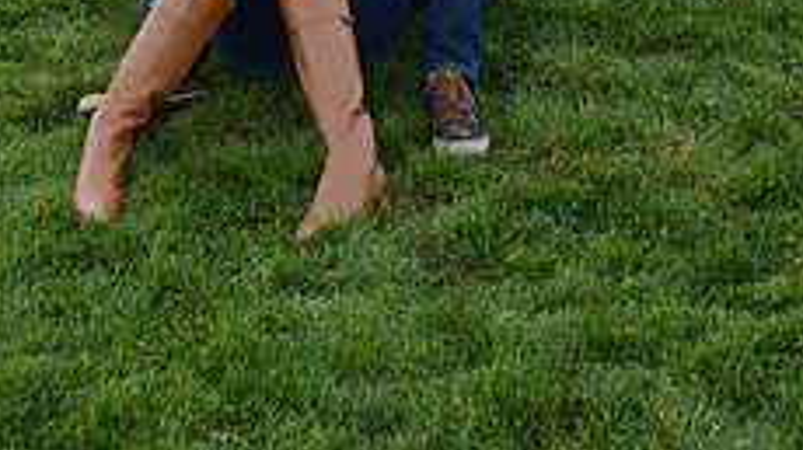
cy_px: -488
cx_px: 421
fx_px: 2702
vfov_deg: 8.9
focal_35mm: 127
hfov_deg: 16.9
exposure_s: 1/125
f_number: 8
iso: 250
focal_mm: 48
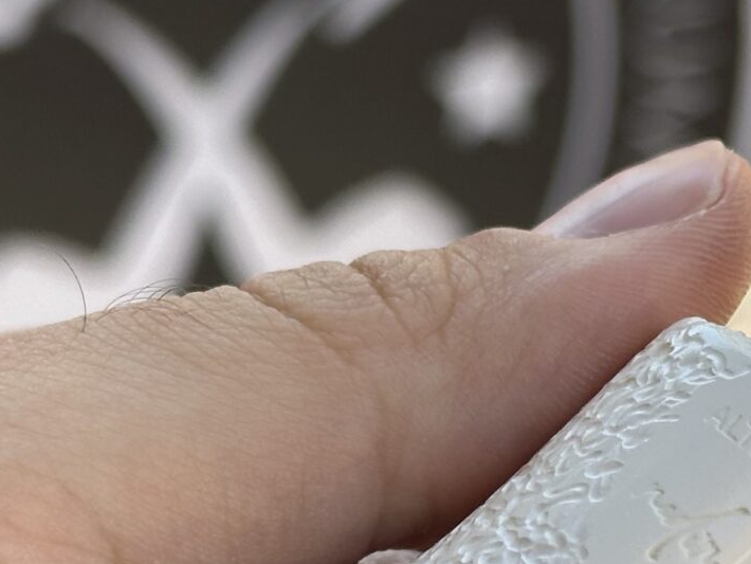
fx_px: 3755
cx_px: 750
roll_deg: -1.5
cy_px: 415
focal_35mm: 173
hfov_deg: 11.3
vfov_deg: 8.6
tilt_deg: -21.3
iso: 64
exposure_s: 1/830
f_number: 1.78
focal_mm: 6.86
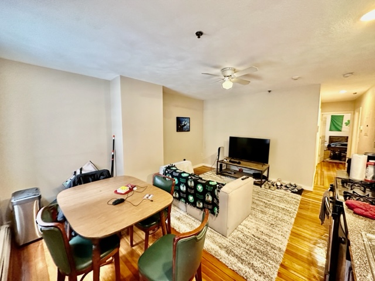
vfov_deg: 85.7
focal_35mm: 14
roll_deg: -0.5
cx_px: 188
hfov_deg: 102.1
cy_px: 140
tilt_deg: -6.5
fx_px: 152
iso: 800
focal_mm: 2.22
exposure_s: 1/60
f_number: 2.2
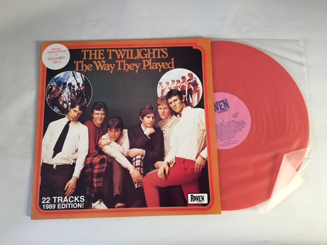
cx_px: 164
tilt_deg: -79.1
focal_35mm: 29
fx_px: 274
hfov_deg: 61.7
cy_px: 122
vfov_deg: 48.2
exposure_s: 1/17
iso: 200
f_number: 2.2
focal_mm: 4.15
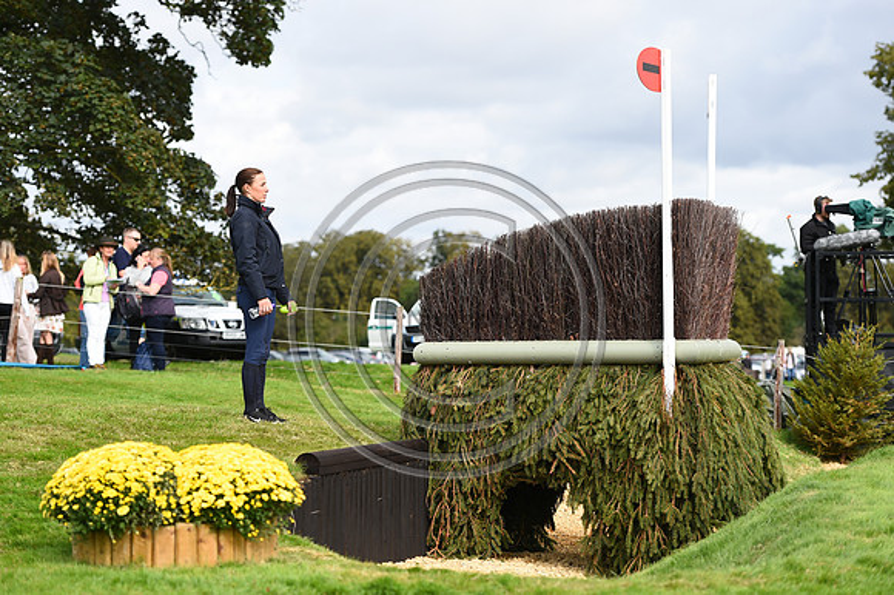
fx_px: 2358
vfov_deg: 14.4
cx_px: 447
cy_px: 298
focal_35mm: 95
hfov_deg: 21.5
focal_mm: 95
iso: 180
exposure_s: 1/1250
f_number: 3.5
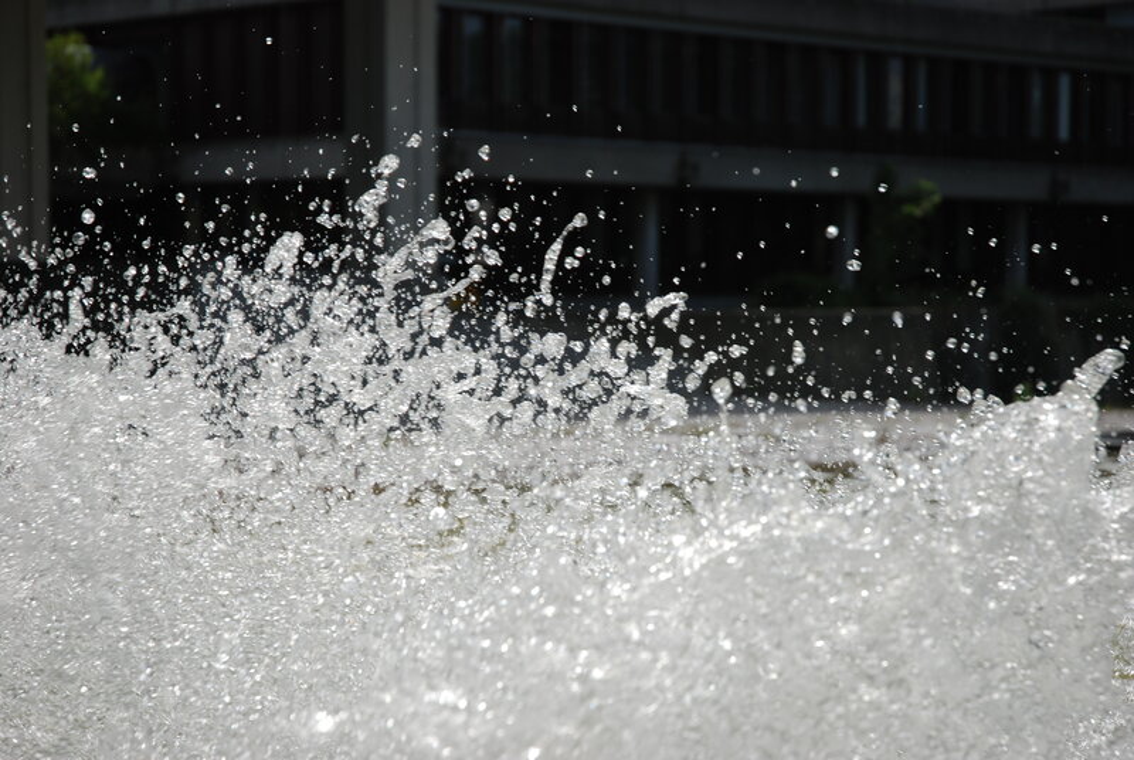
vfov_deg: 16.3
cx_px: 567
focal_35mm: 84
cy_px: 380
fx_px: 2650
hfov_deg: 24.2
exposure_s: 1/1000
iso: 110
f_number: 4.5
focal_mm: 56
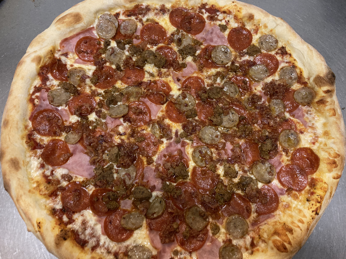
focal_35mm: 28
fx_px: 280
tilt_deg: -72.3
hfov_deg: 63.4
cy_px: 130
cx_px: 173
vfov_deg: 49.7
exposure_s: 1/40
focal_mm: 3.99
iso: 250
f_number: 1.8
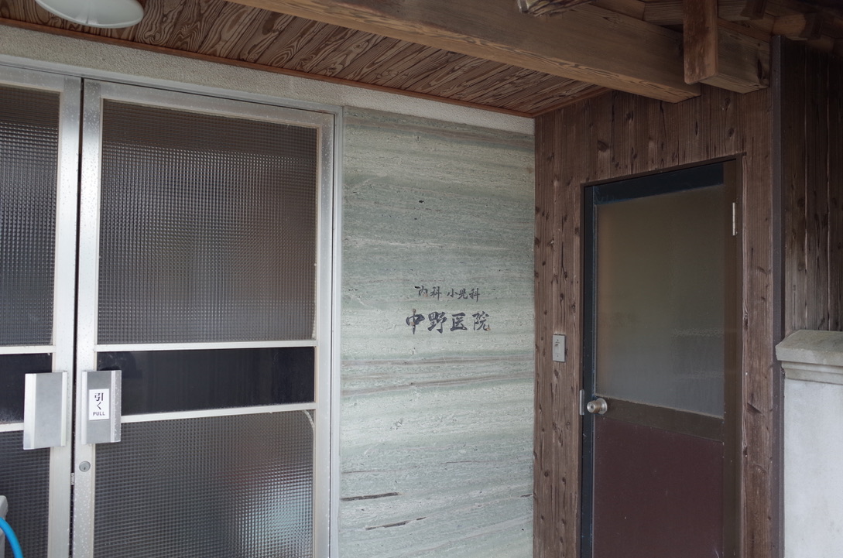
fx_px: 654
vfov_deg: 46.2
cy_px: 279
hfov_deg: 65.6
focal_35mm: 28
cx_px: 422
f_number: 3.5
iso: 200
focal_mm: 18.3
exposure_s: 1/40
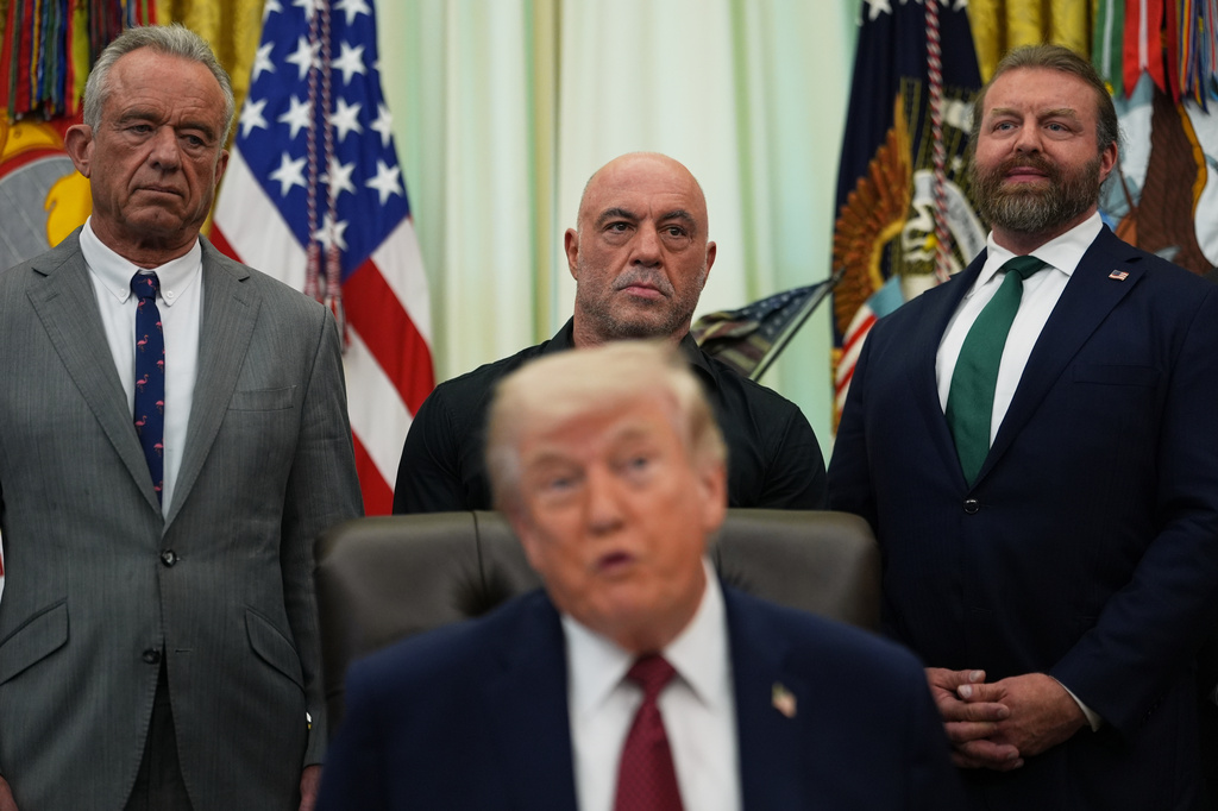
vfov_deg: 18.2
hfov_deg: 27.0
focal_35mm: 75
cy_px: 406
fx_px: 2537
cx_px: 609
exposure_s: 1/500
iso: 1600
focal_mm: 75
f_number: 2
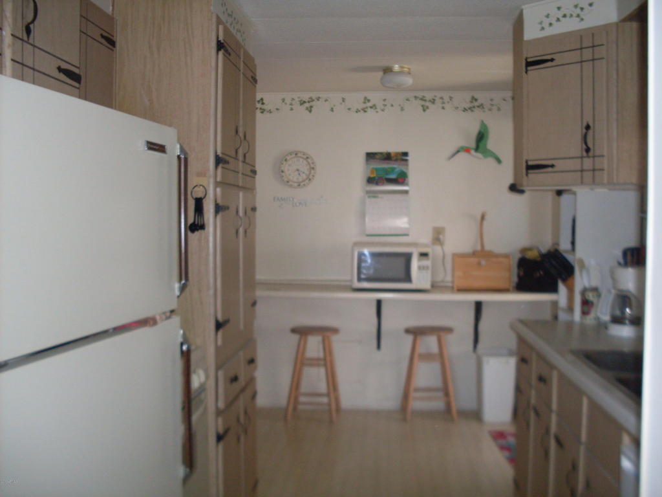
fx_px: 727
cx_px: 331
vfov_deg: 37.7
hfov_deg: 49.0
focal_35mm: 38
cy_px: 248
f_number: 2.8
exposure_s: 1/45
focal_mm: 6.3
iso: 100
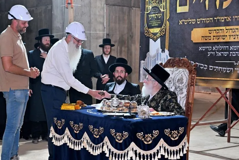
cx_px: 112
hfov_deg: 29.6
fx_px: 451
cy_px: 75
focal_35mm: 68
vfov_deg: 20.0
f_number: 4
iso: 1600
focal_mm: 55
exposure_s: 1/200
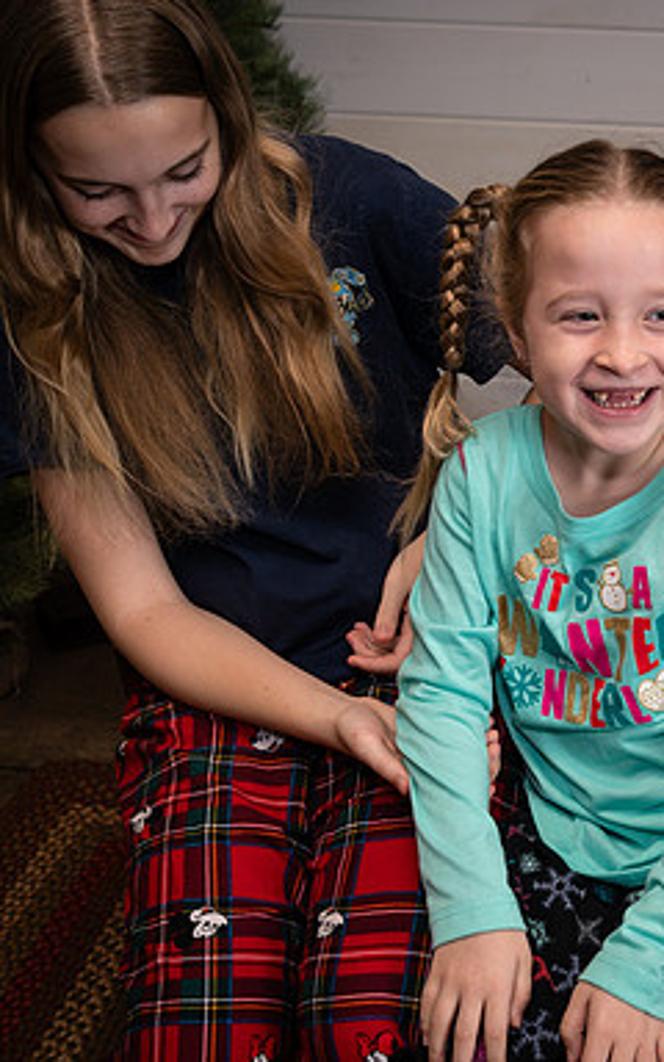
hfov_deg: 22.3
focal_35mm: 57
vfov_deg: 35.7
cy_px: 530
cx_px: 575
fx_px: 1650
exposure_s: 1/250
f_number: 5
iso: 320
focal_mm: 37
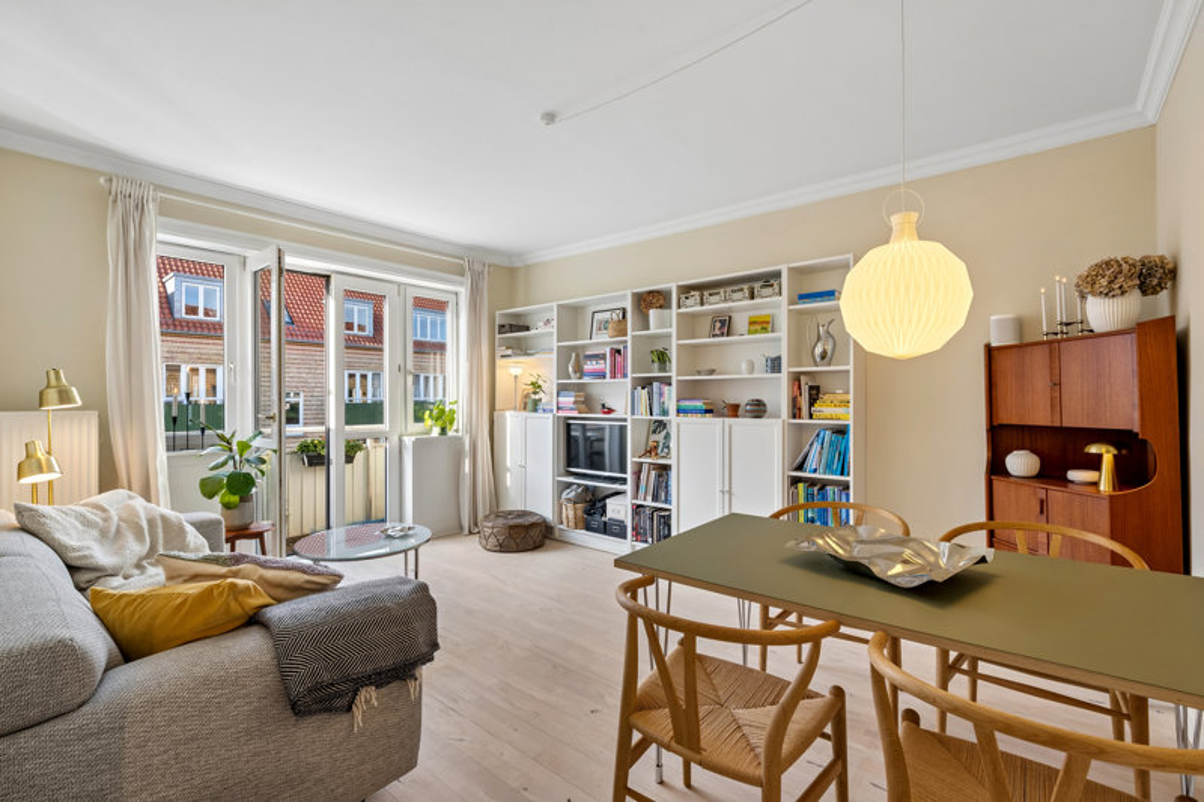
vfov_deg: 73.7
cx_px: 602
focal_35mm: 16
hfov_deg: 96.7
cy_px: 401
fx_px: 535
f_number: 9
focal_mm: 16
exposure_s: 1/30
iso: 160
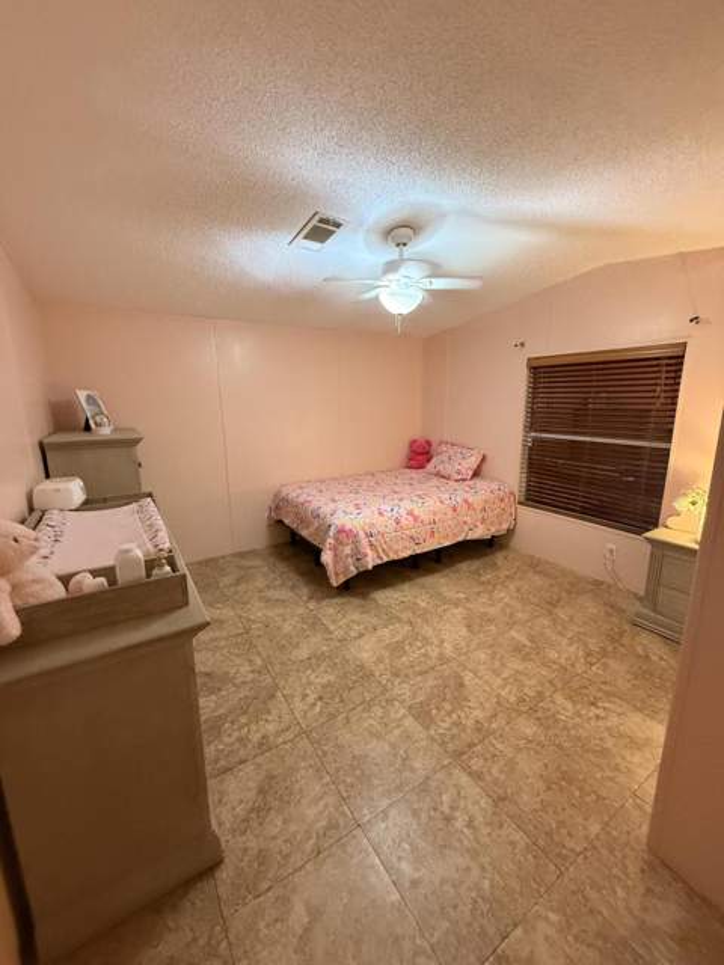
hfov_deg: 85.7
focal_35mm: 14
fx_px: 390
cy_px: 482
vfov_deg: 102.1
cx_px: 362
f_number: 2.2
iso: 500
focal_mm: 2.22
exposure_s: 1/60
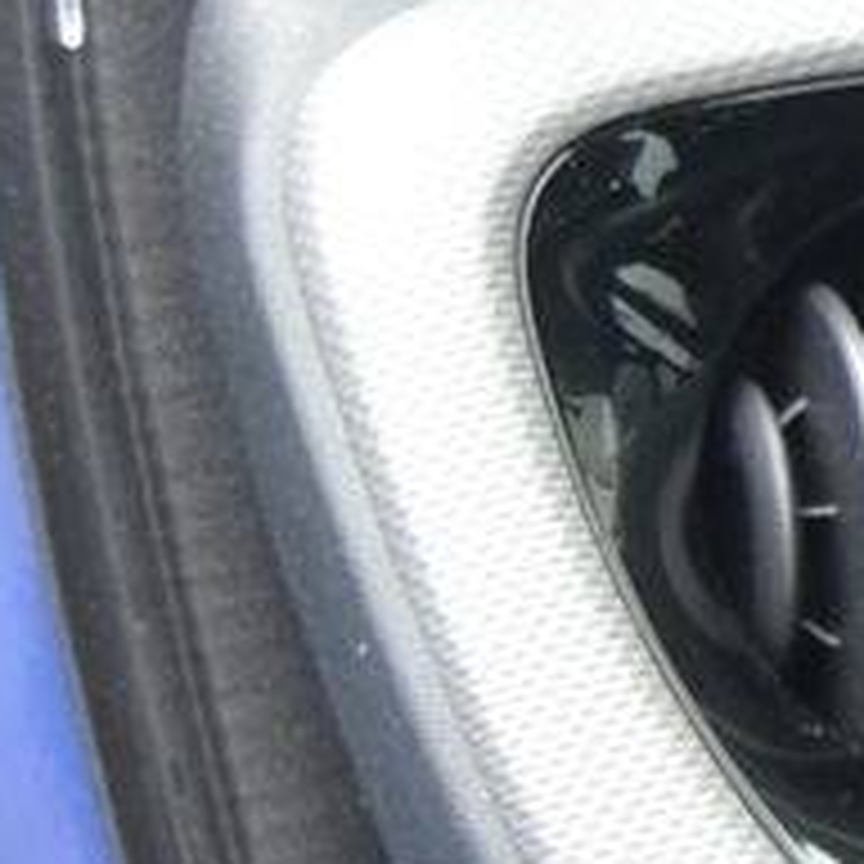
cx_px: 3942
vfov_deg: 7.5
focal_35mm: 229
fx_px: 6467
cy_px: 1323
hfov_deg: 5.9
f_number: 3.5
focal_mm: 18
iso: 400
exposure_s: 1/60
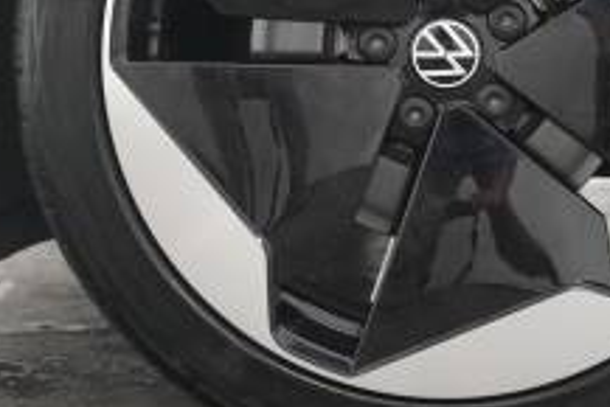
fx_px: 1797
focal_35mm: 106
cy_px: -39
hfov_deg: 19.2
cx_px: 405
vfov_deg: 12.7
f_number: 4
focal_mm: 24
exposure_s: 1/200
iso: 5000
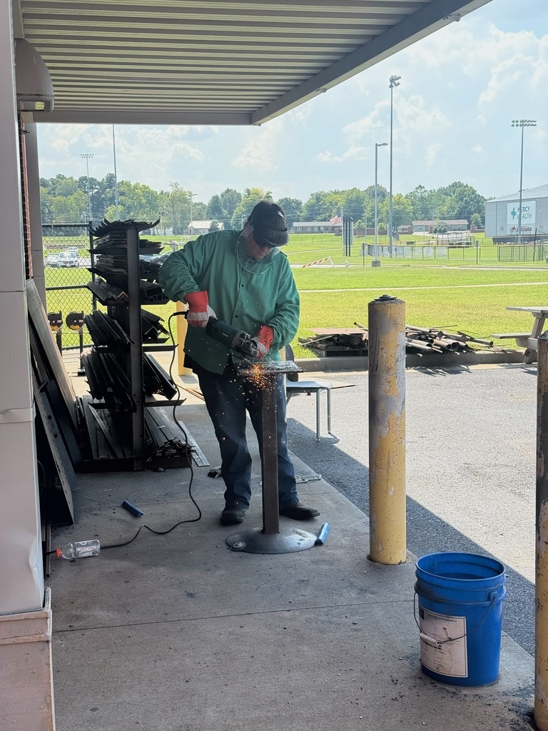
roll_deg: +1.7
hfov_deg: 30.3
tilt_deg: -6.6
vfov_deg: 39.7
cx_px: 274
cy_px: 366
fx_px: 1013
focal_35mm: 48
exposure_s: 1/2959
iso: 64
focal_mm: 6.76
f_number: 1.78
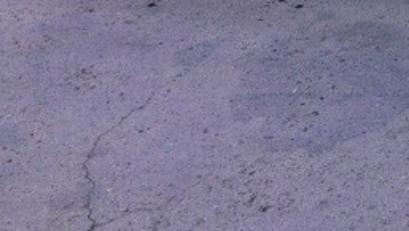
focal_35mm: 81
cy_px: -159
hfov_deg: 23.6
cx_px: 511
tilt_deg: -13.6
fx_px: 879
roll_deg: +2.3
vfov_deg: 13.7
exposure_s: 1/1001
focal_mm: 4.15
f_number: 2.2
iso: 32
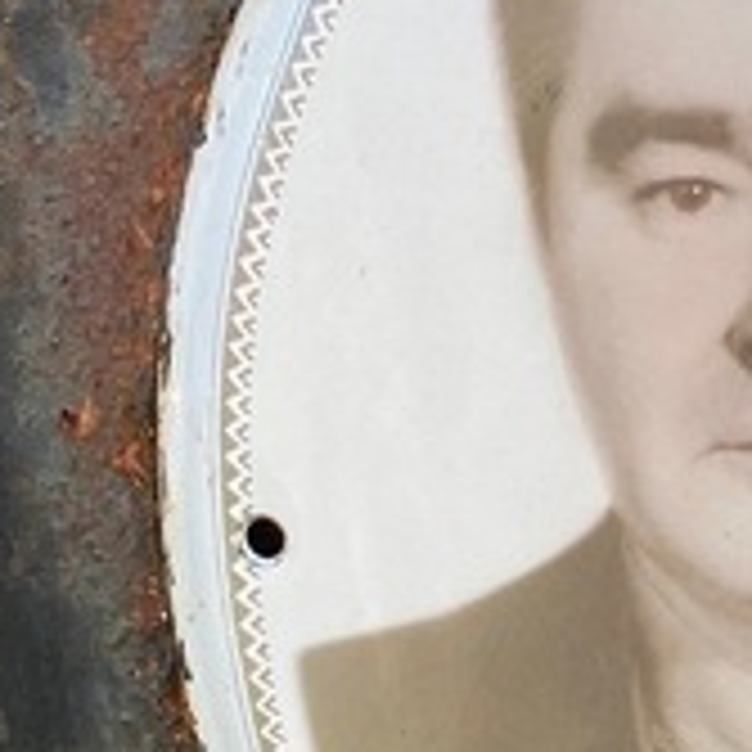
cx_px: 725
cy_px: 423
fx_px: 2704
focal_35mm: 110
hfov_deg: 15.6
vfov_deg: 15.8
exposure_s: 1/407
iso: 32
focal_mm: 4.25
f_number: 1.8
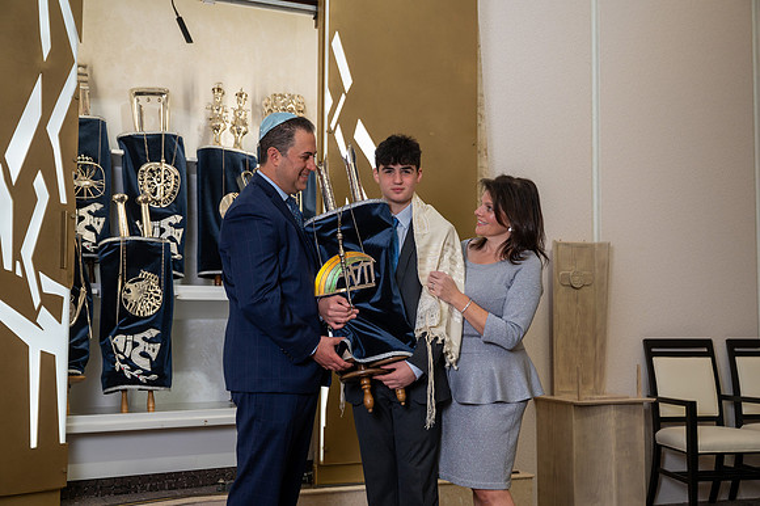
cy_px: 253
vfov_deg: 31.2
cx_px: 380
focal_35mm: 43
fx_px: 907
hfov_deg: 45.5
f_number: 4
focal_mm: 43
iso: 1000
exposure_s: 1/250
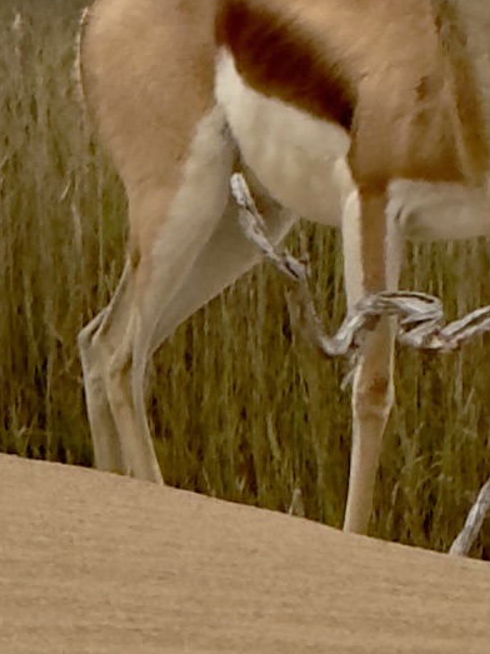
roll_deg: -0.7
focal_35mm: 341
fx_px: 6439
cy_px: 33
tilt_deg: -1.0
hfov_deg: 4.4
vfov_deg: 5.8
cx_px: 409
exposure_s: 1/447
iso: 50
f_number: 2.8
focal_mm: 15.66
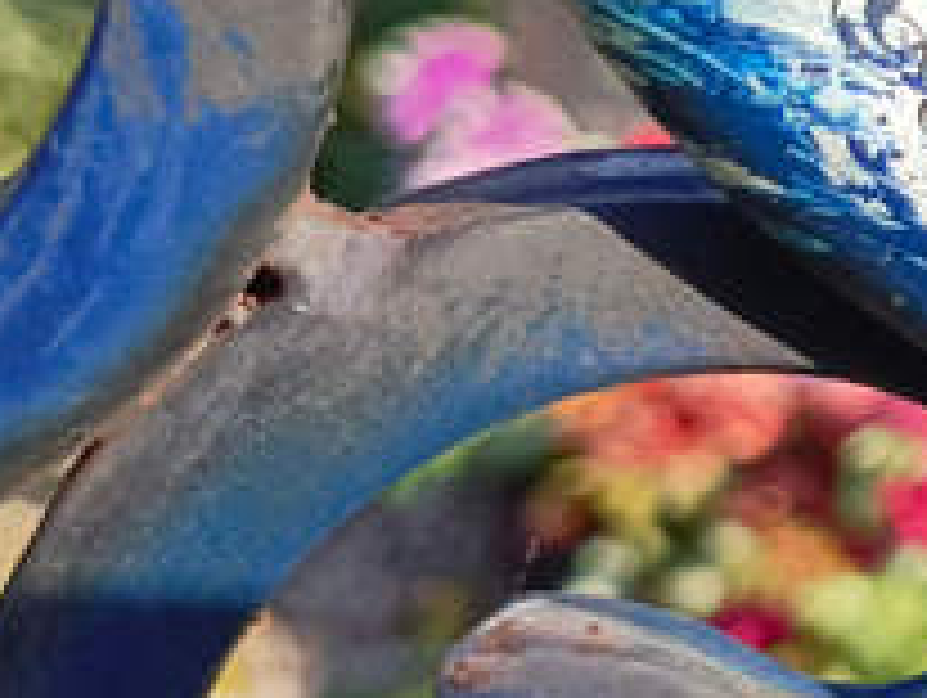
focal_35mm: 97
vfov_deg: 15.3
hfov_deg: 17.1
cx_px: 1606
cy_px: 257
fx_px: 2601
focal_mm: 4.76
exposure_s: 1/1323
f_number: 1.69
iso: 116
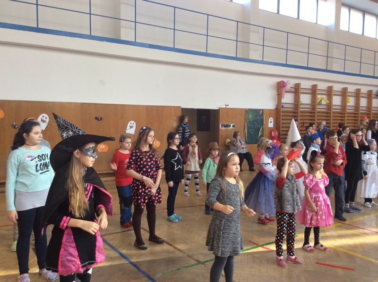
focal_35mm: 32
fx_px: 349
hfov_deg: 56.9
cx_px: 189
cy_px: 141
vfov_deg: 44.1
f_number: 2.4
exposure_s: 1/25
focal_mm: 3.3
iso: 32
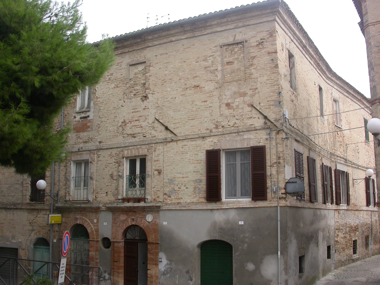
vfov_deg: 37.7
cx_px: 190
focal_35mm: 38
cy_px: 142
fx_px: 417
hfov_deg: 49.0
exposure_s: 1/159
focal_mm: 7.85
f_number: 4.7
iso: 100
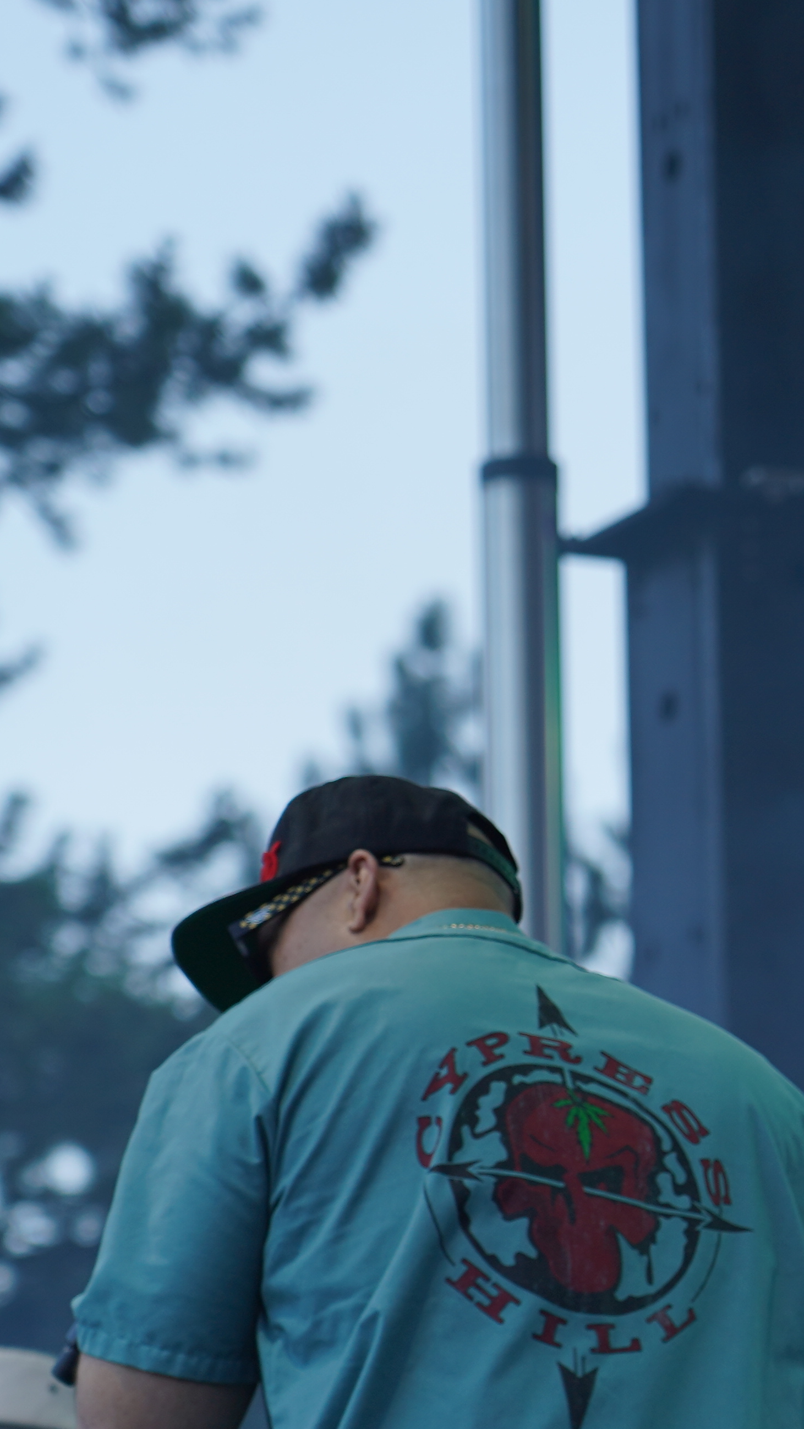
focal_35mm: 254
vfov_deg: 8.5
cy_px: 961
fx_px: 9629
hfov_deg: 4.8
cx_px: 653
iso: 100
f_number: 4.5
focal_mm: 105
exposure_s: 1/160
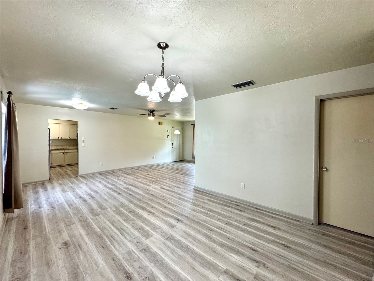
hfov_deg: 102.1
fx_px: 151
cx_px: 187
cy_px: 140
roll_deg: +0.0
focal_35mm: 14
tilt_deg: -0.8
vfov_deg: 85.7
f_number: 2.2
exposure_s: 1/120
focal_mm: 2.22
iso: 250
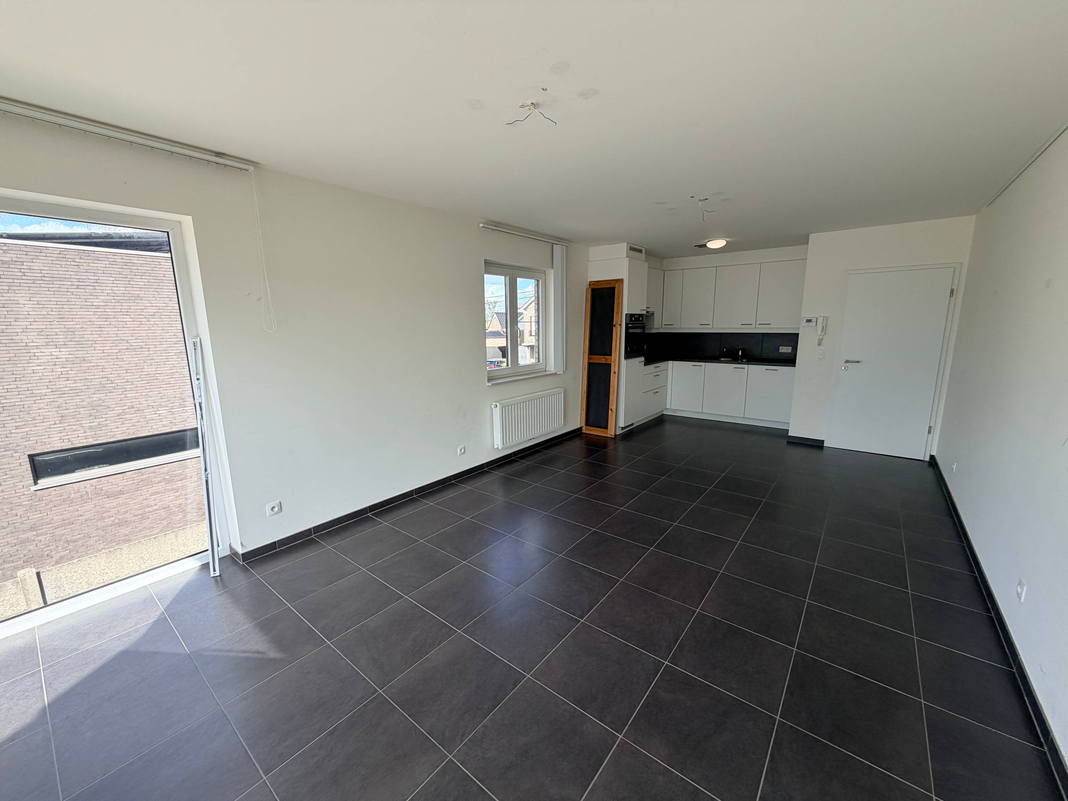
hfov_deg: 102.1
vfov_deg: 85.7
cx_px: 534
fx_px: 432
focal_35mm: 14
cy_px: 400
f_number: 2.2
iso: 50
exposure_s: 1/207
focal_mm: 2.22
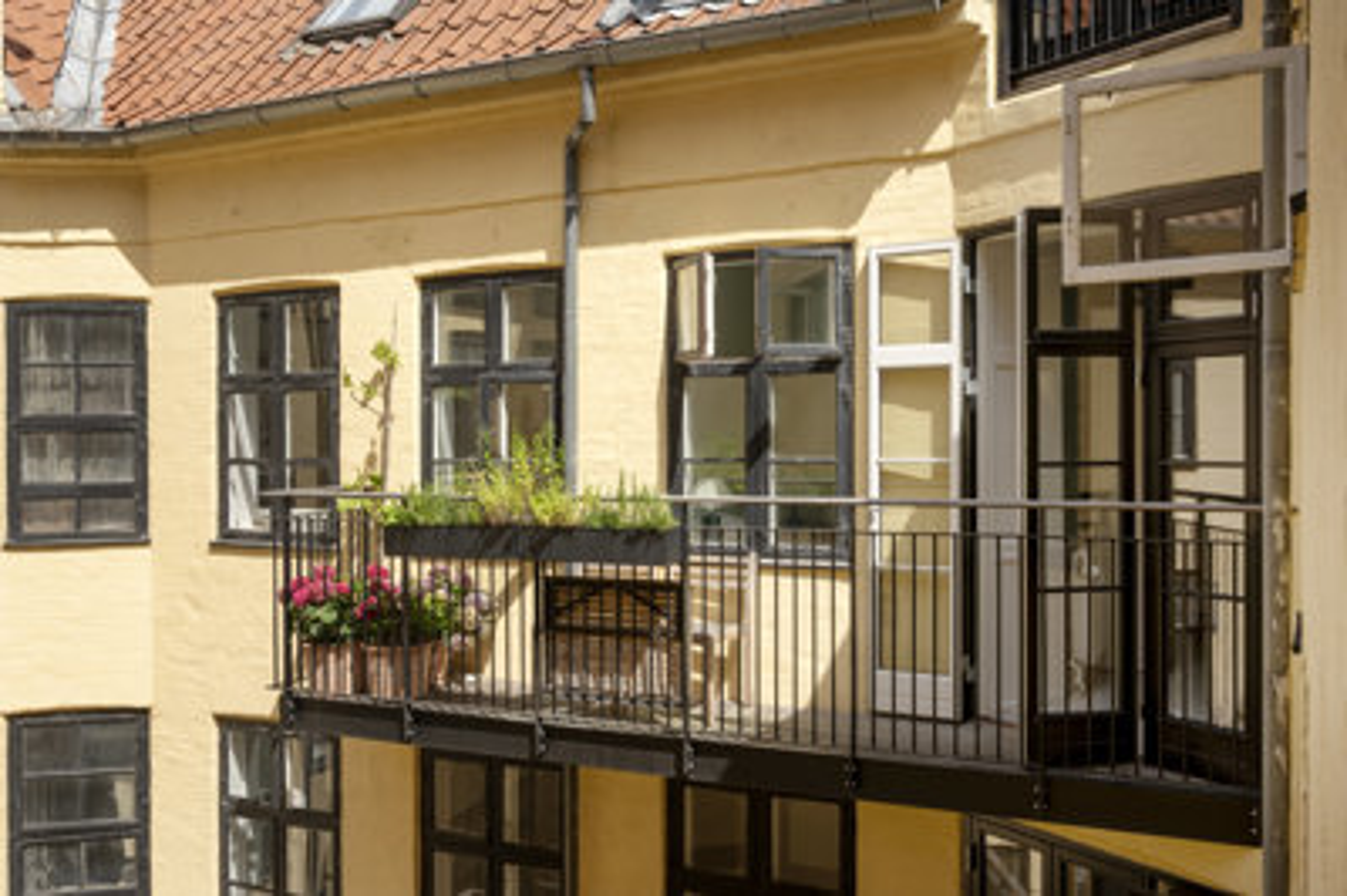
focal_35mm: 33
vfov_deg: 39.9
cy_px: 448
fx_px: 1234
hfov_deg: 57.3
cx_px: 674
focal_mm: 33
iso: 100
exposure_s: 1/80
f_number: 11
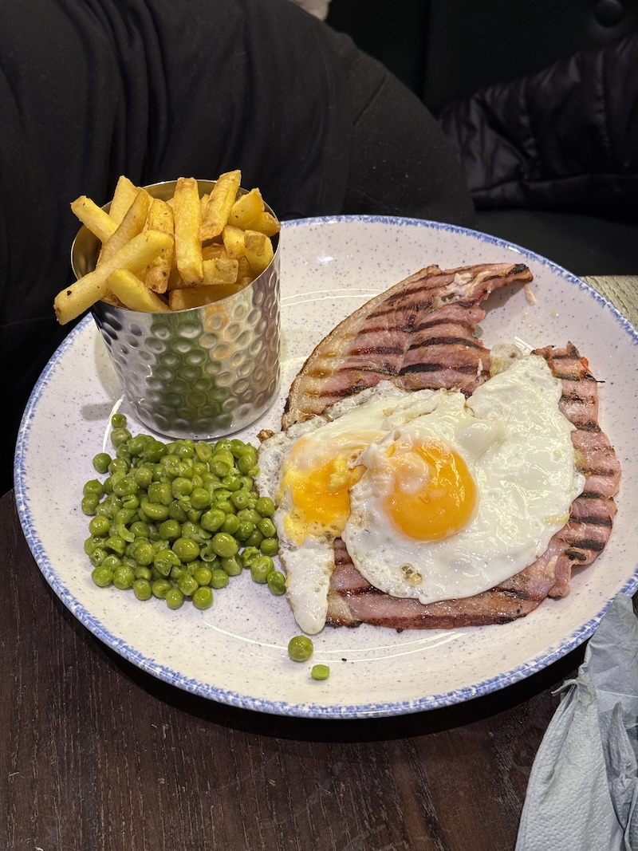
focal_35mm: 48
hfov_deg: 30.3
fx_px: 1180
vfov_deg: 39.7
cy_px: 426
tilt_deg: -48.7
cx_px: 319
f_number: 1.78
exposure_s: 1/80
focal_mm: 6.76
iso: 100
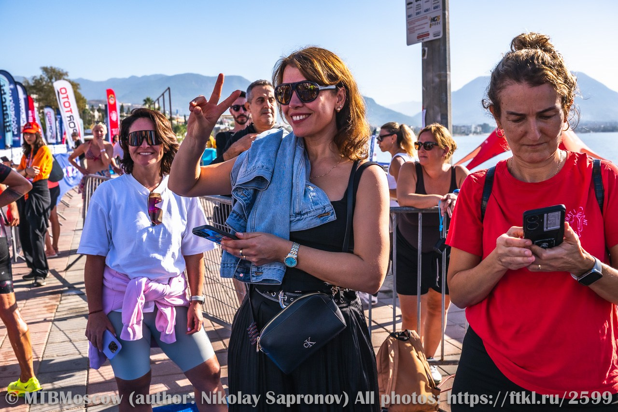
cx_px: 309
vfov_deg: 36.9
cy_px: 206
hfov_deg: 53.1
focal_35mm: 36
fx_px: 618
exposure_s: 1/800
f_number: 7.1
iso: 200
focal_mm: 36
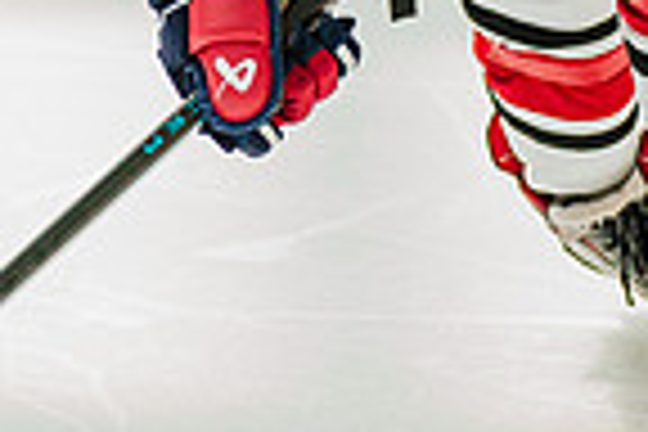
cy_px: -236
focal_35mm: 838
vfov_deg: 1.6
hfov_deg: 2.5
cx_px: 559
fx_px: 15083
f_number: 4
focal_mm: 166
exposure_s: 1/1600
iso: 1600
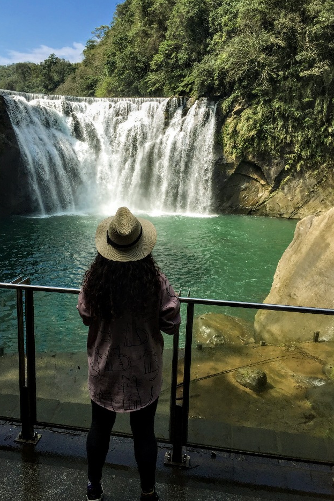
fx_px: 431
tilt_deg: -12.1
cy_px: 252
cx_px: 143
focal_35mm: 31
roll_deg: -1.8
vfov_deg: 60.3
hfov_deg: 42.2
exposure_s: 1/1130
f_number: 2.2
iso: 32
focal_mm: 4.15
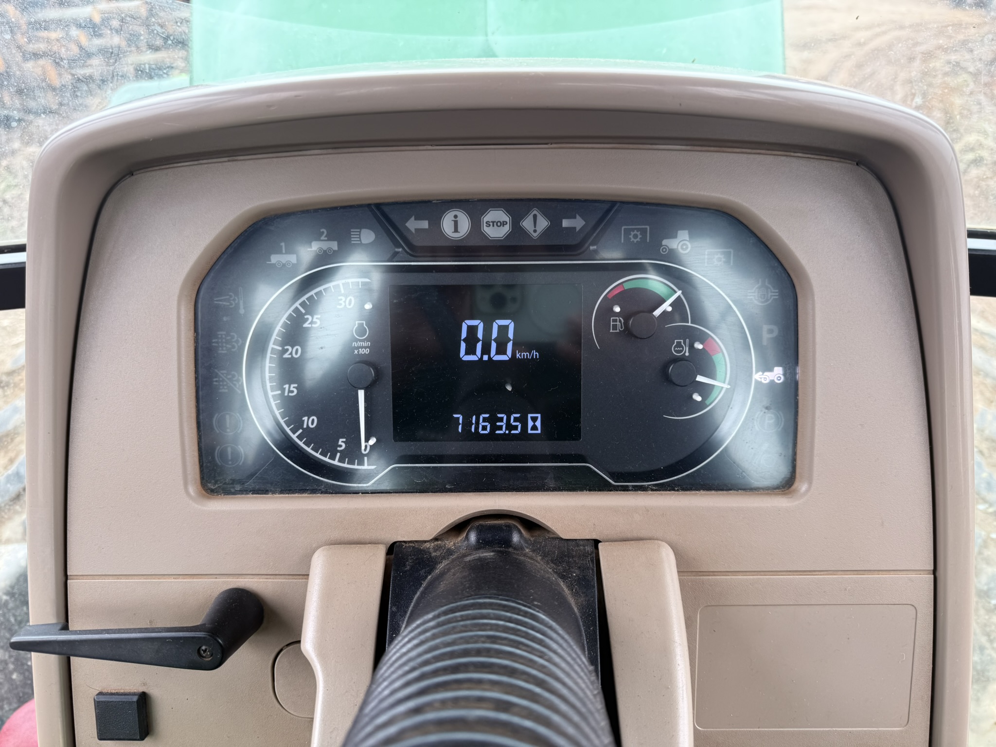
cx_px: 498
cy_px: 374
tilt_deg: -36.2
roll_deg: -2.4
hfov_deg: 71.6
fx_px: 691
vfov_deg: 56.8
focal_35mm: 24
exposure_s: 1/301
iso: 80
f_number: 1.78
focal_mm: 6.76
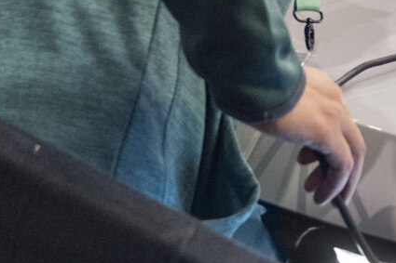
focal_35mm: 199
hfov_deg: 9.6
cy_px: -123
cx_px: 826
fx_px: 2188
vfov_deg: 6.8
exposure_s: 1/20
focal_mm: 33
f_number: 2.8
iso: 1000
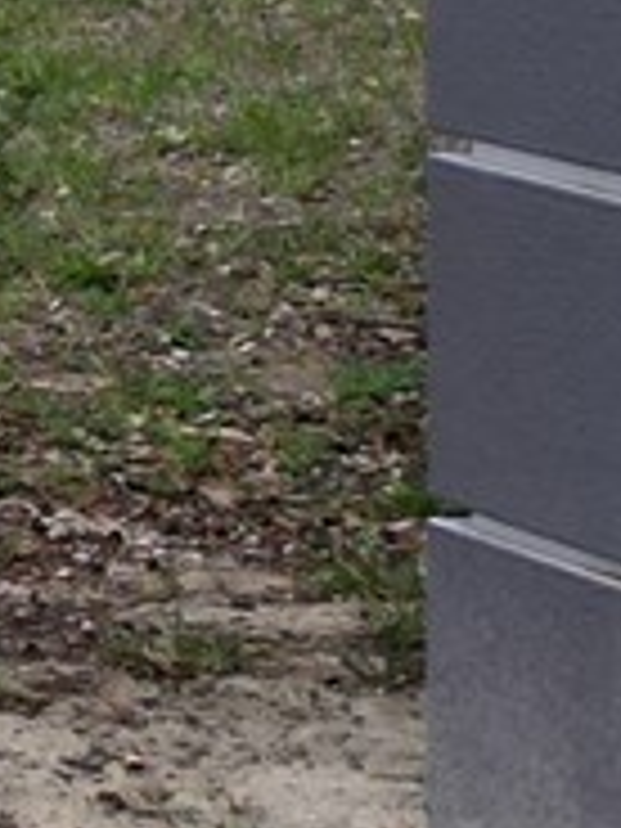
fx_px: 4999
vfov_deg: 9.1
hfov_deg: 5.4
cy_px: -562
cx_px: -2511
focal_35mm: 209
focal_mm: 6.72
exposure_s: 1/4000
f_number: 1.7
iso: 200
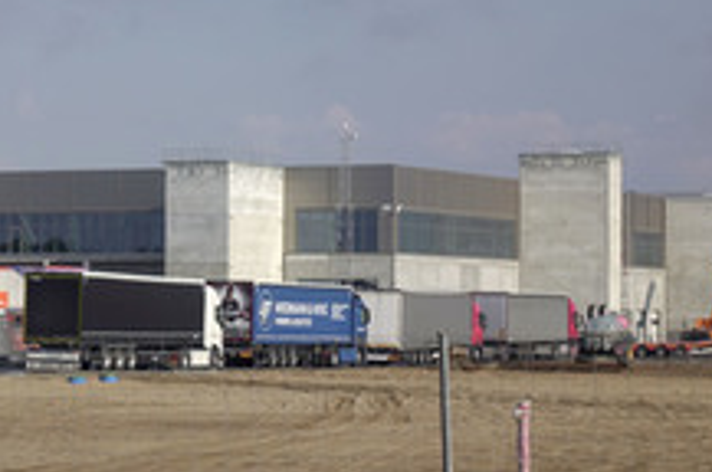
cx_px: 25
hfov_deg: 12.9
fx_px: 3120
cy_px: 239
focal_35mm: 158
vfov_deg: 8.7
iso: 100
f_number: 5
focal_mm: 28.02
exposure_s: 1/125
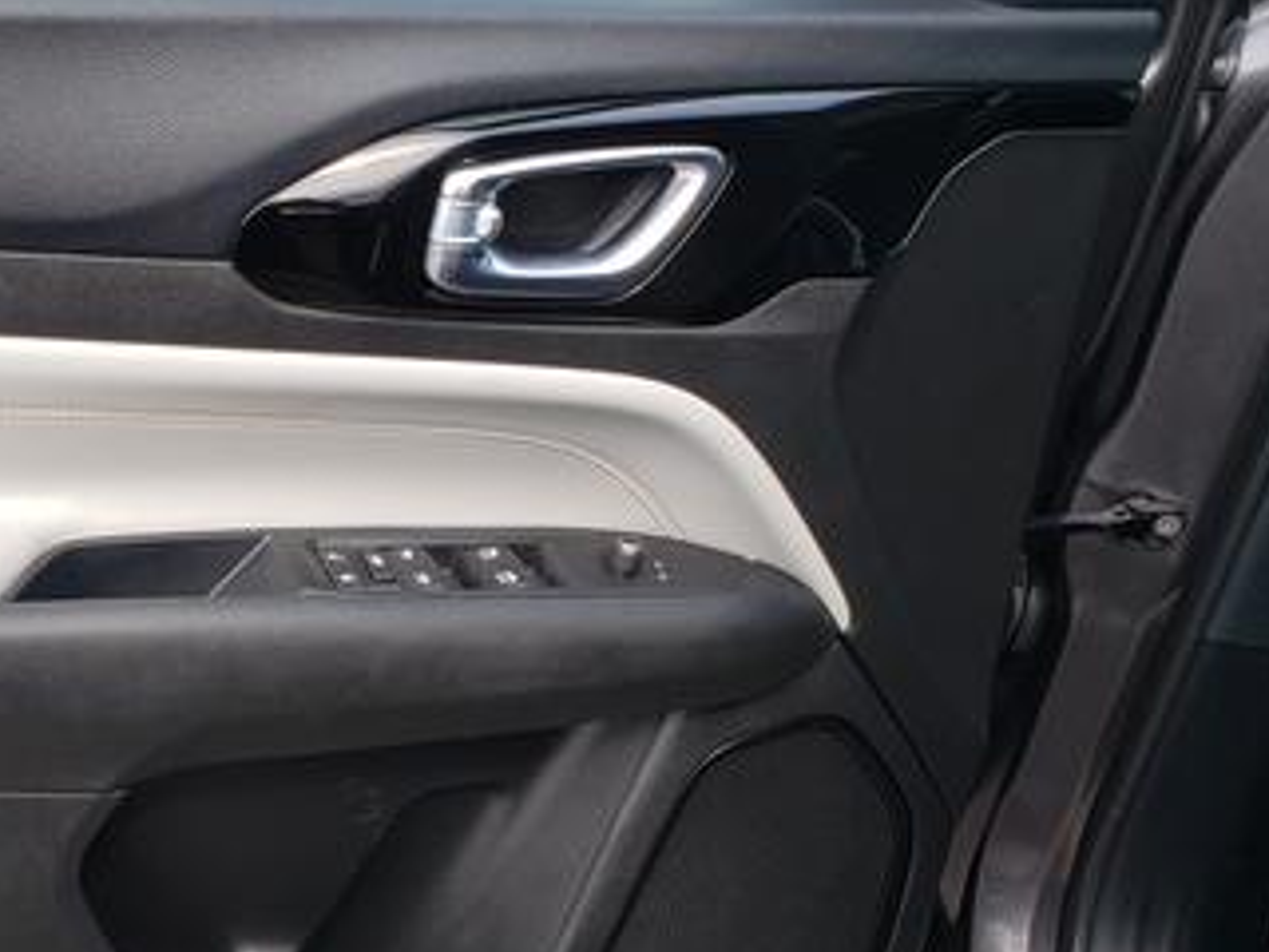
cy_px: 555
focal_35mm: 52
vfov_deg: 28.0
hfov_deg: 34.9
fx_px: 1906
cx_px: 147
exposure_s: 1/210
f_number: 2.4
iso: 50
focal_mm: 4.3
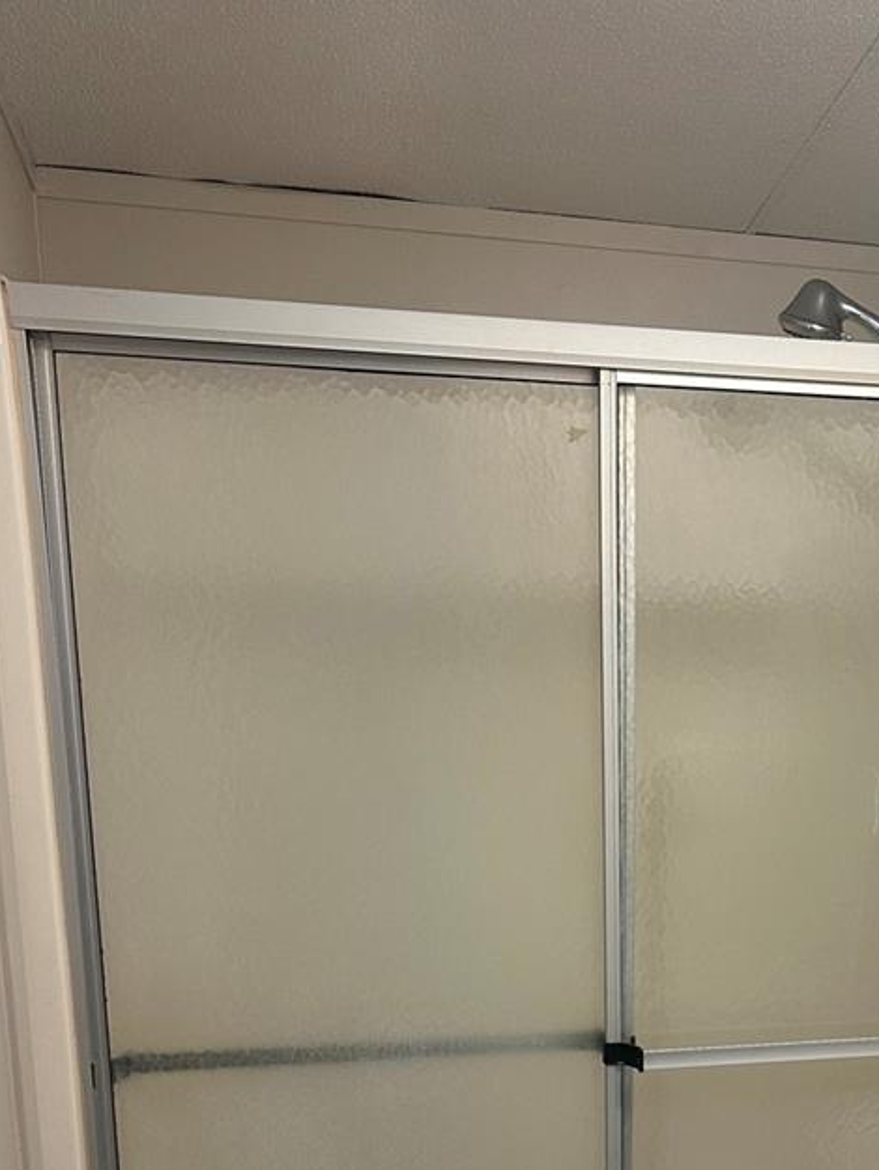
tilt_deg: -12.5
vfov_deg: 38.8
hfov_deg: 30.5
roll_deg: -2.6
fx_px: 1556
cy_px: 1017
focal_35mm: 46
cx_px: 744
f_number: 1.78
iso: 200
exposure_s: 1/120
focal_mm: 6.86
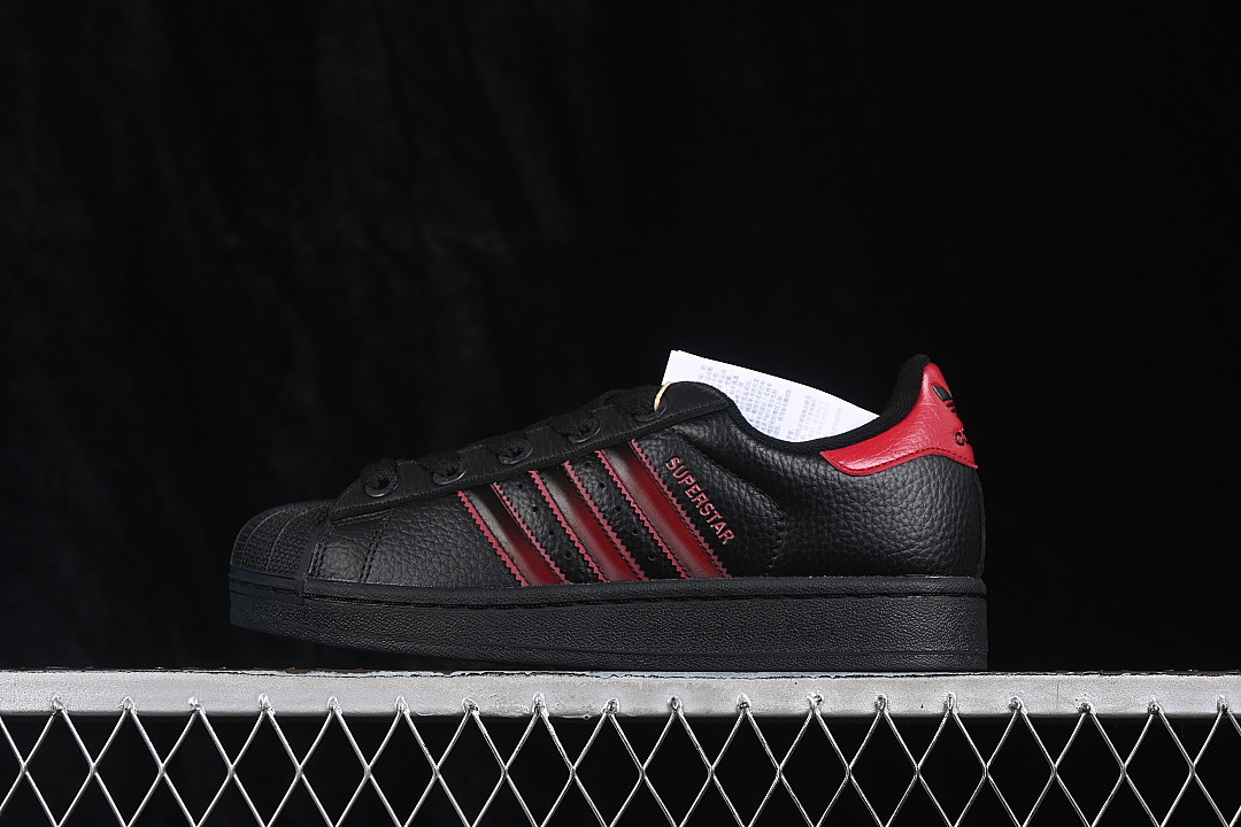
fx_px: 2585
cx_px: 620
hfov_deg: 27.0
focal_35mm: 75
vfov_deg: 18.2
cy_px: 414
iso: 160
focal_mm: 50
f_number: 6.3
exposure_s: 1/60
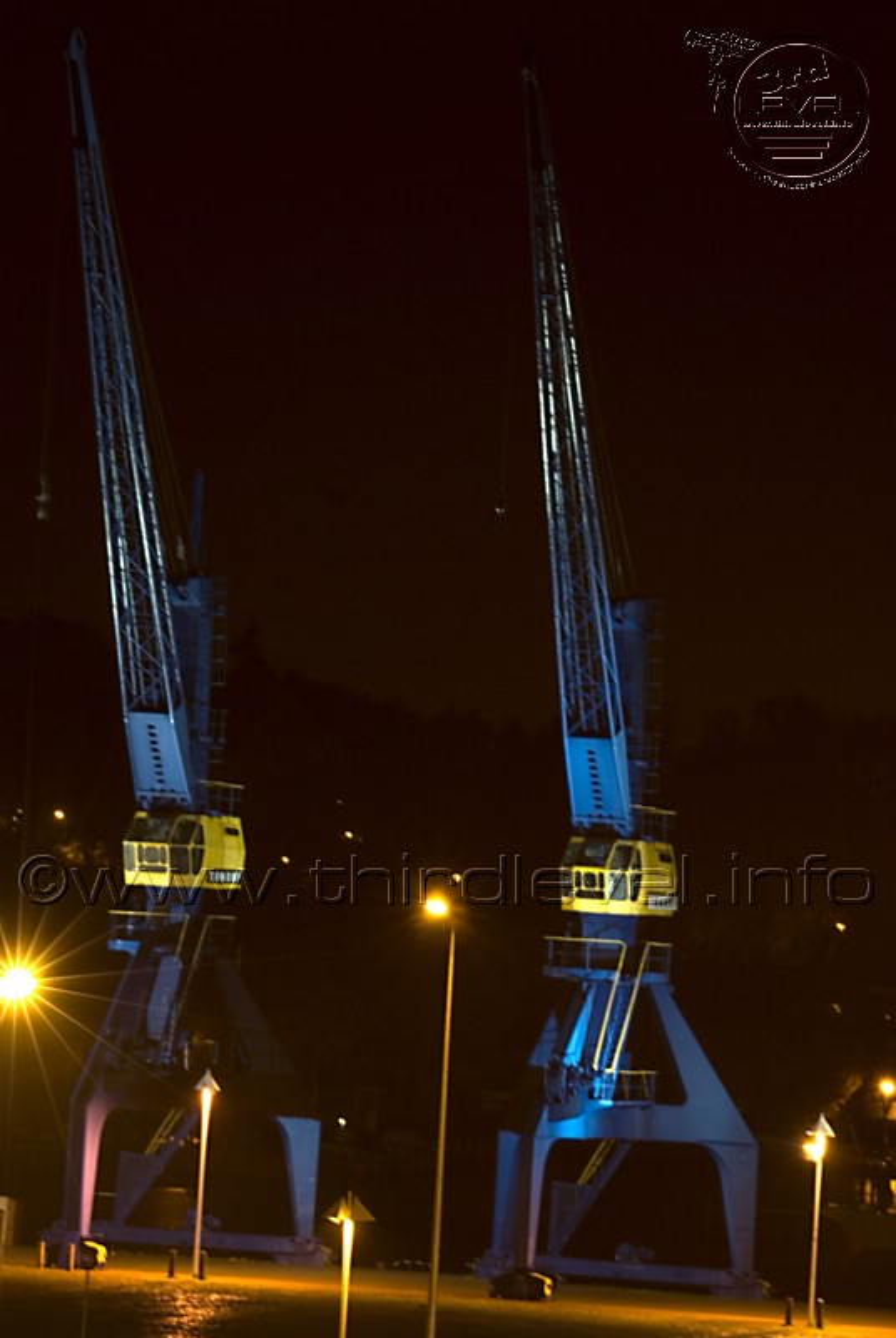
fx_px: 10603
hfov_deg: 4.8
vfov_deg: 7.2
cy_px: 669
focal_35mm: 285
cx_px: 448
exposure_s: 4
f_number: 9.5
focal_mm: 190
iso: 100
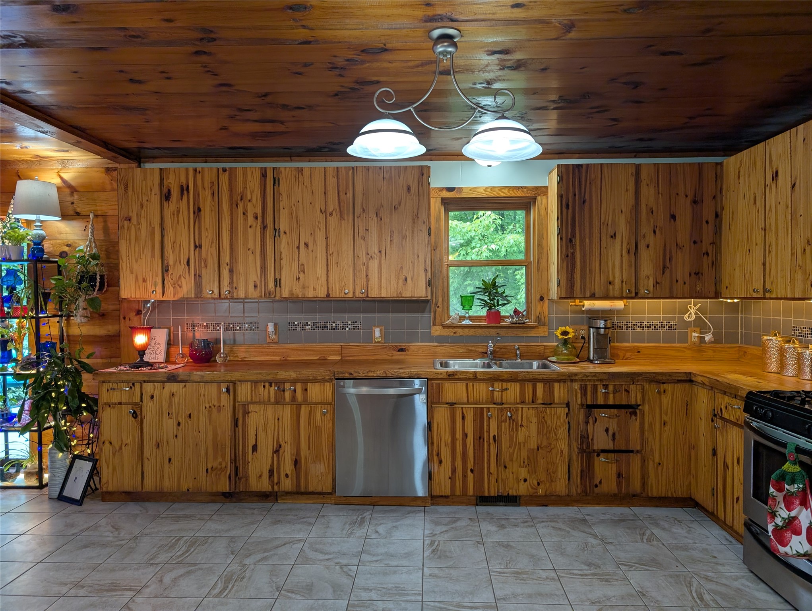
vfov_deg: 56.9
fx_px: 564
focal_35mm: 24
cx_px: 406
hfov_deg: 71.5
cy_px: 306
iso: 38
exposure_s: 1/24
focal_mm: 6.9
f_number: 1.68
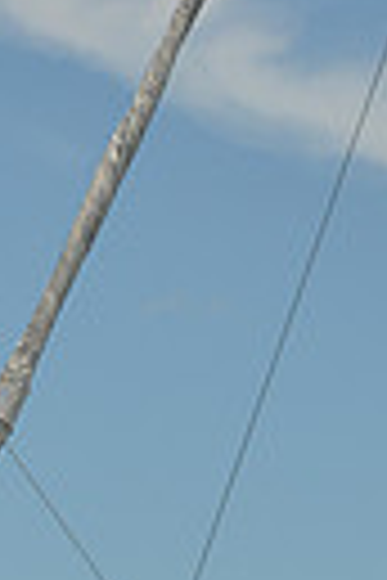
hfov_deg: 3.9
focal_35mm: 352
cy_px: 1268
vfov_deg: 5.7
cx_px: 218
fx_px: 5676
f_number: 7.1
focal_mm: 78
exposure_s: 1/1000
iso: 400
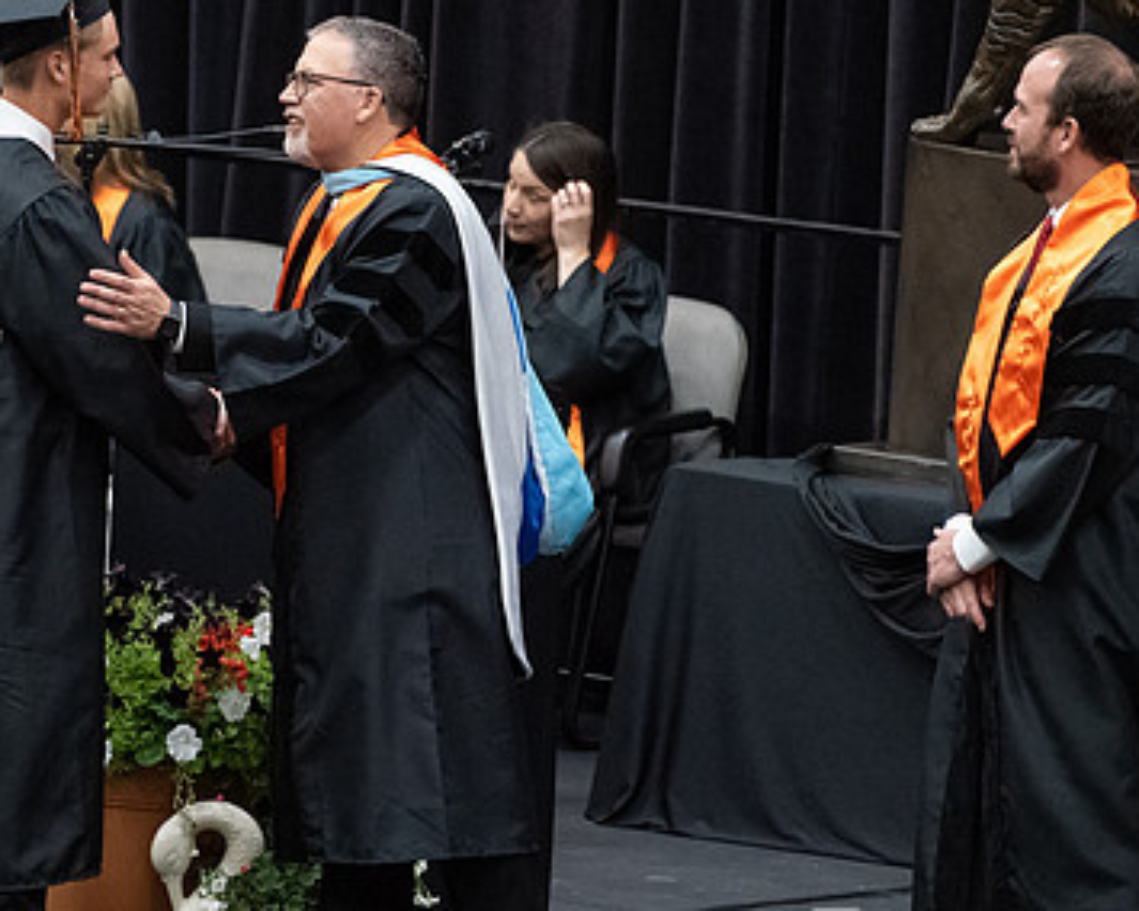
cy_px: 382
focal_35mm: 482
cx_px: 422
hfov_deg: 4.0
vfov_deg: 3.2
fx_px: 16248
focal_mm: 200
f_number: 3.2
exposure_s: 1/250
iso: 2500
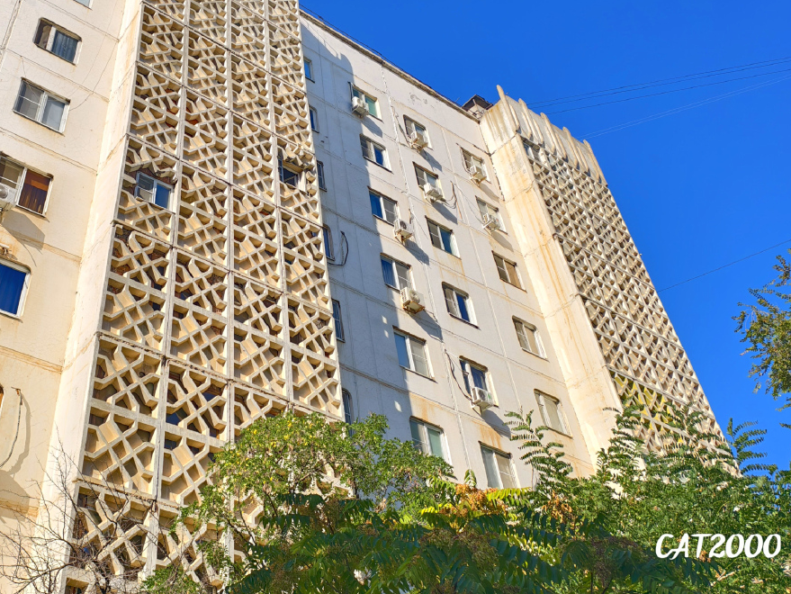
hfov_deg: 52.0
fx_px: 777
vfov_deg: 41.3
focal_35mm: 34
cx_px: 214
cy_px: 204
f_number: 1.57
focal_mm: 6.54
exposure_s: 1/4587
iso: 72
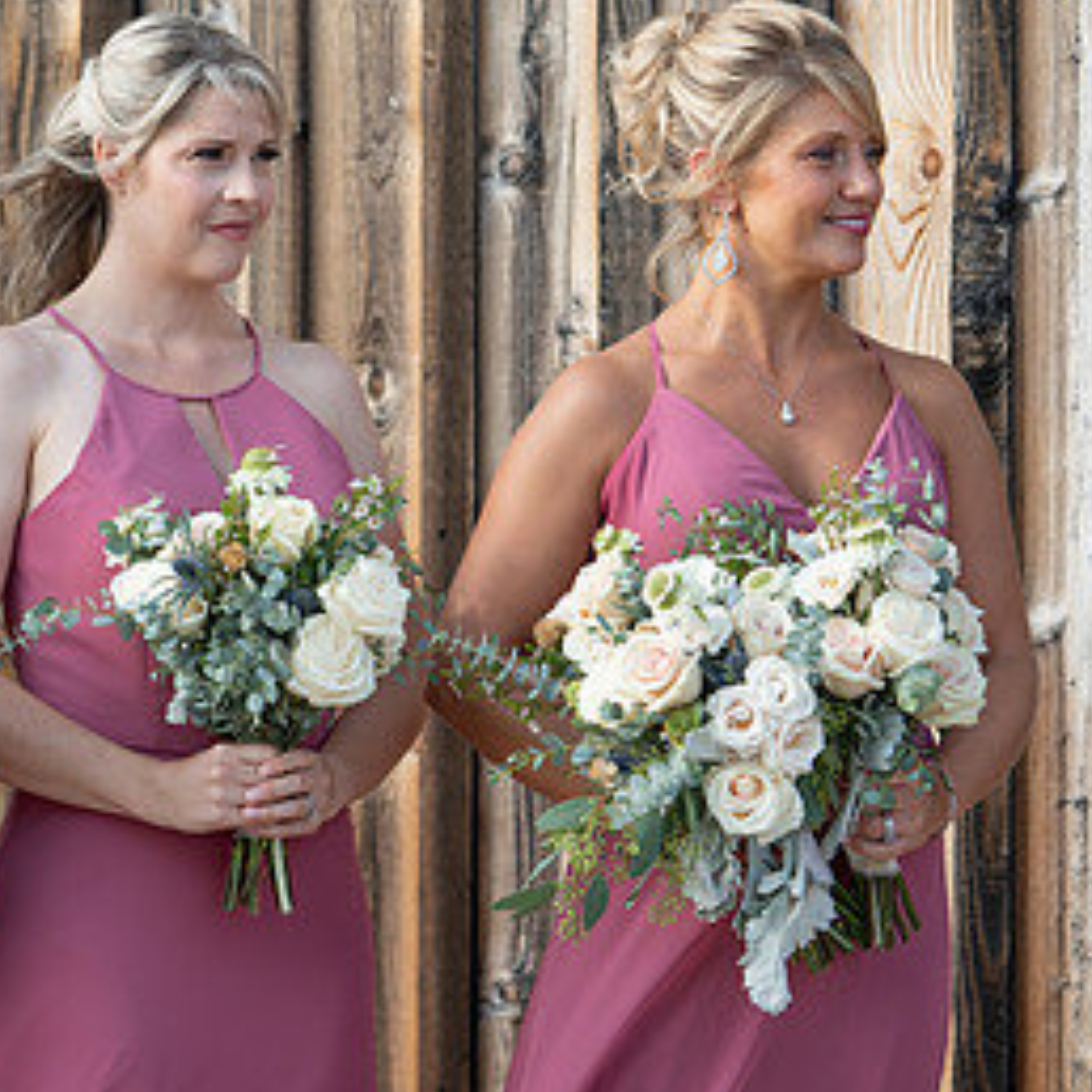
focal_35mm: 184
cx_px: 31
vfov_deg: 9.5
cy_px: 368
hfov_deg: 9.4
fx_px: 6567
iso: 100
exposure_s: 1/250
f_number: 4
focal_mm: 87
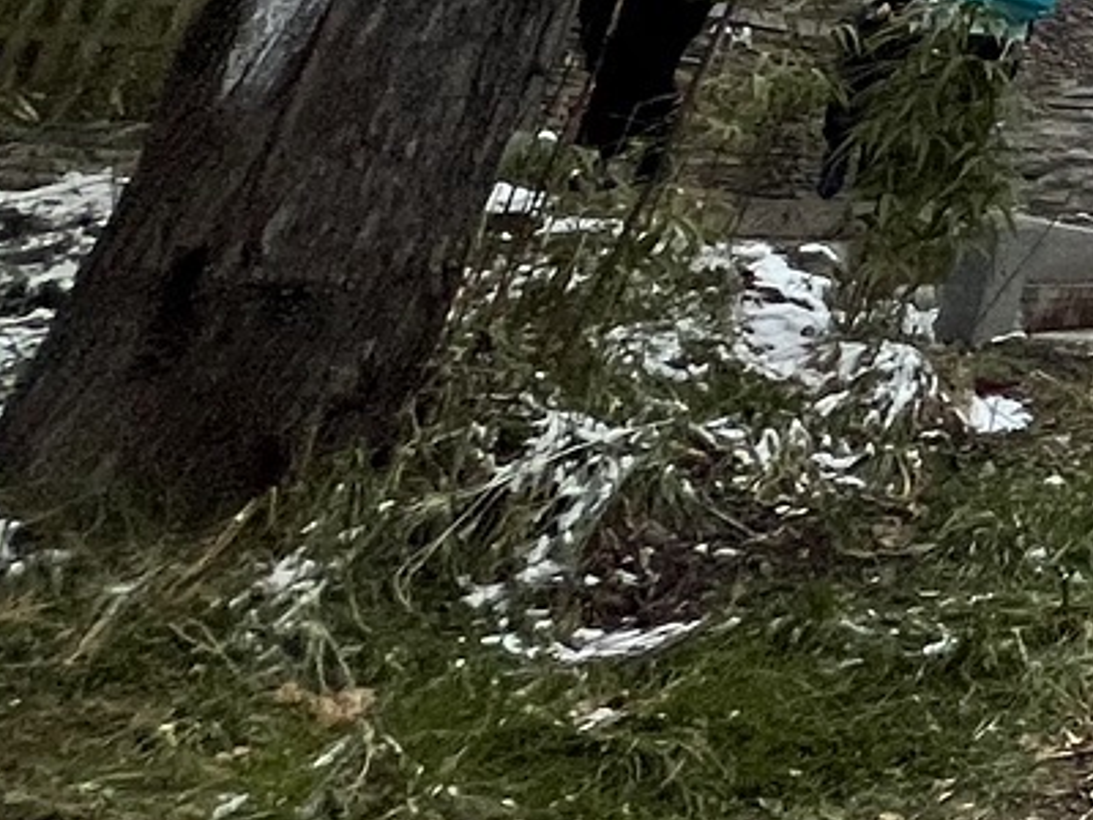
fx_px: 2052
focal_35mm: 65
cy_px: -604
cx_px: 2694
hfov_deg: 14.7
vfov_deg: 18.4
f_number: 1.8
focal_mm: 1.57
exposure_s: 1/1449
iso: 32
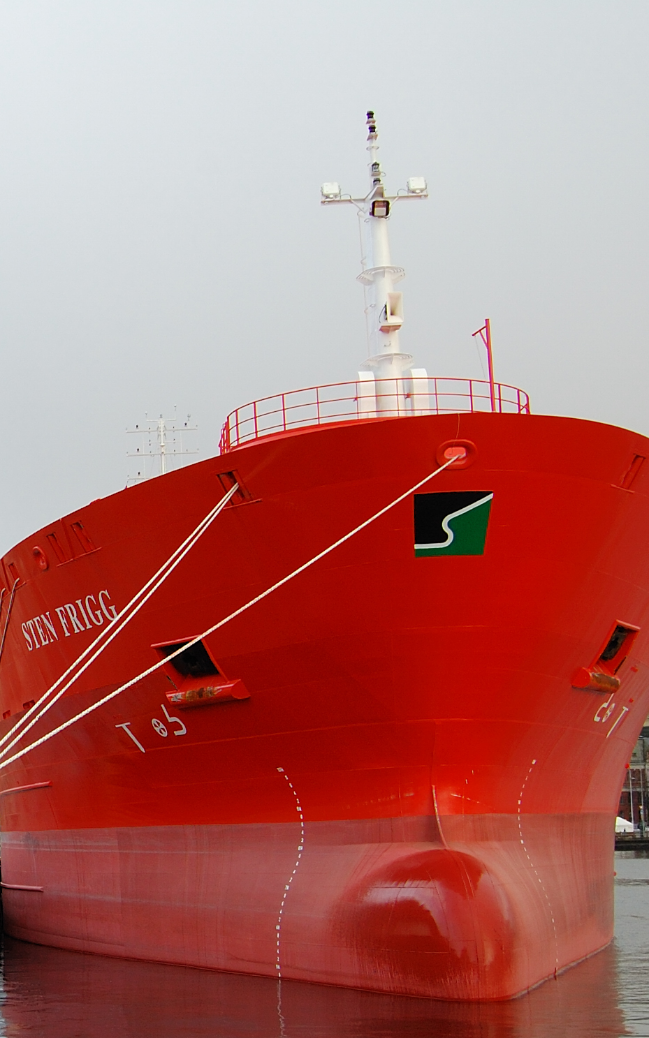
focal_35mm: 68
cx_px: -224
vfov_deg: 30.0
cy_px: 676
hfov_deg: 17.8
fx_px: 1925
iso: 200
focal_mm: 22
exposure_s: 1/50
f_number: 9
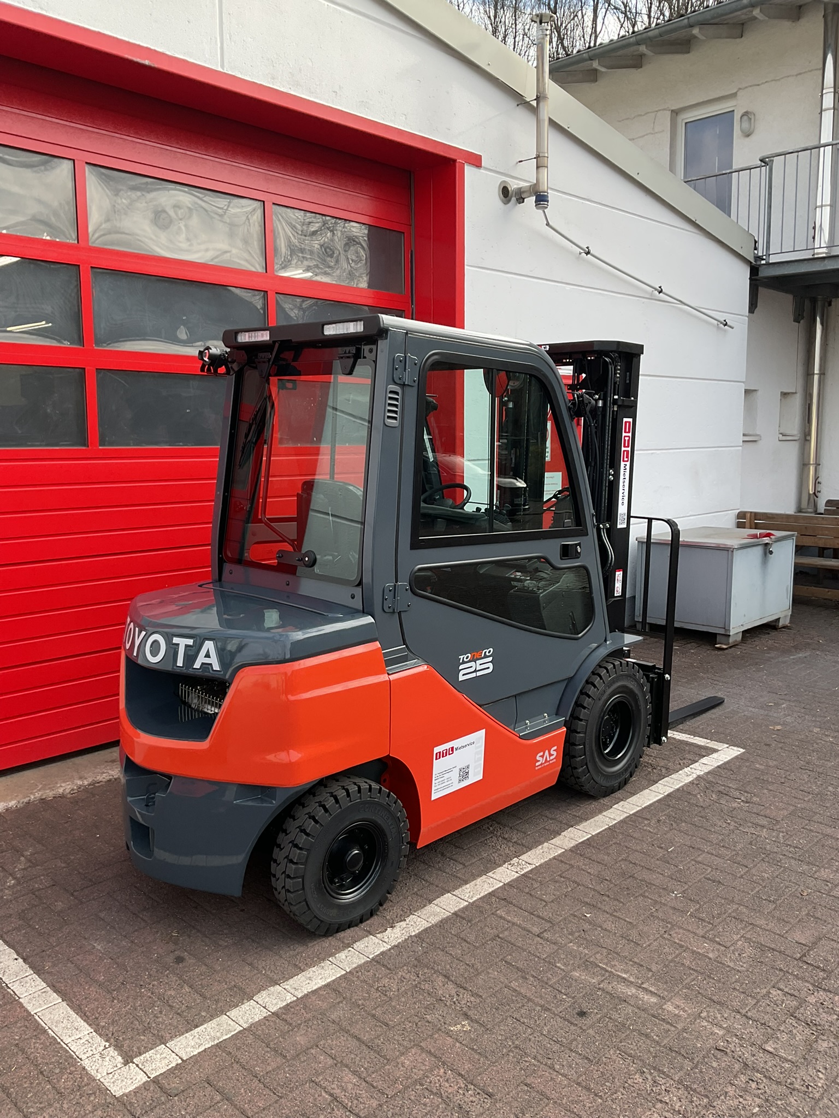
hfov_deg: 48.2
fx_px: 937
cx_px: 420
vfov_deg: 61.7
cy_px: 559
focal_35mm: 29
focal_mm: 3
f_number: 1.8
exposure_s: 1/351
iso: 16
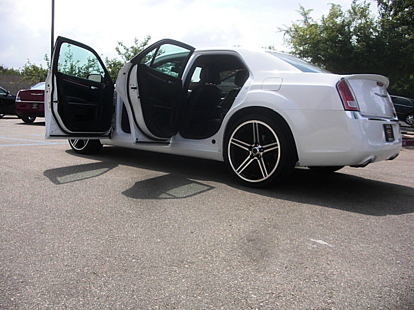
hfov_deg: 51.4
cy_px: 155
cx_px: 207
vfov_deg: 39.7
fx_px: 431
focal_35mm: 36
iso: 50
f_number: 7.9
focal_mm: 6.3
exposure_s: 1/125
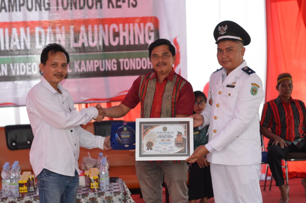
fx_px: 636
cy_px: 102
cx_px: 153
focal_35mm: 75
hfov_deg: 27.0
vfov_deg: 18.1
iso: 100
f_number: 2.8
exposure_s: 1/200
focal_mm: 50
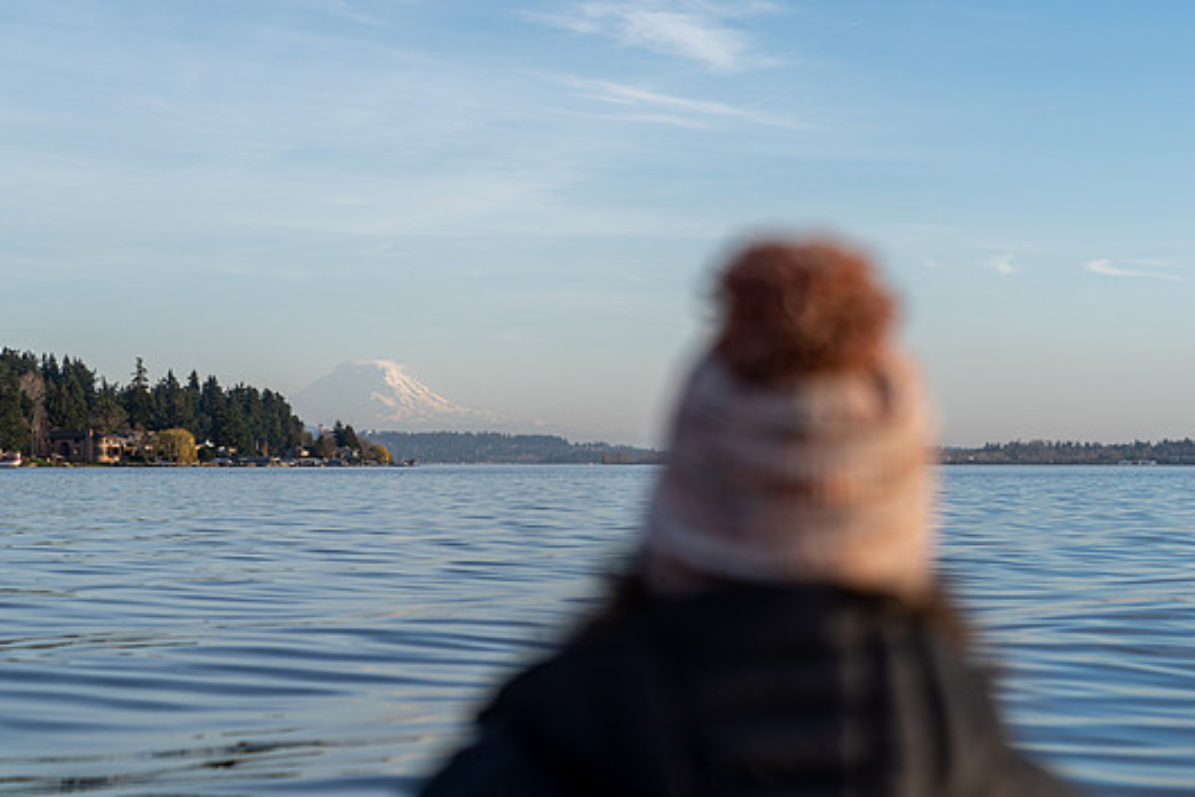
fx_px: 2889
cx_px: 689
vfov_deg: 15.7
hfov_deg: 23.4
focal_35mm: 87
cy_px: 349
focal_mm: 70
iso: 100
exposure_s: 1/800
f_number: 2.8
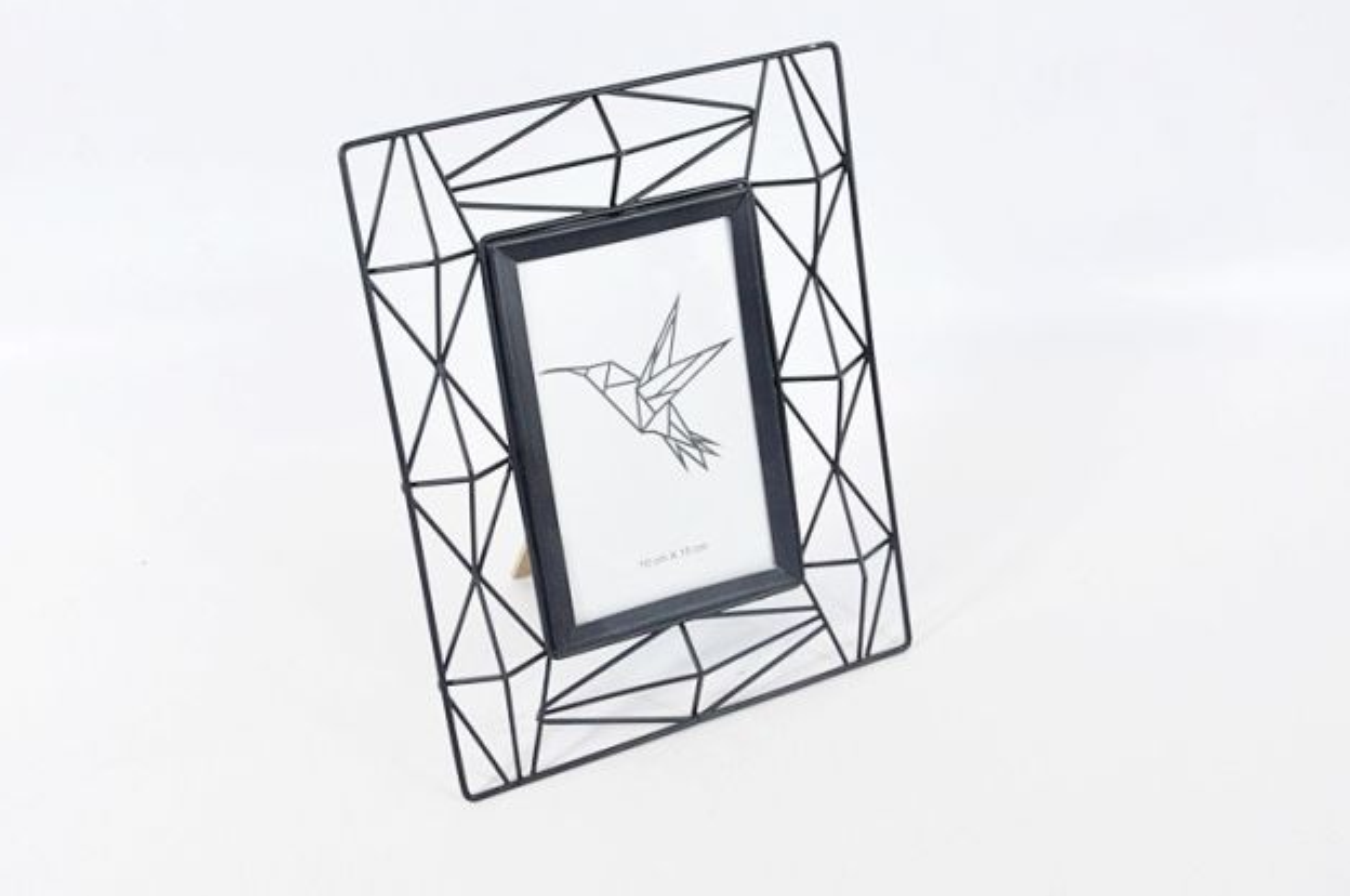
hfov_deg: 41.2
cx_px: 634
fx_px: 1797
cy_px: 425
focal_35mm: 48
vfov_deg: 28.0
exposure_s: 1/125
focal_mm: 26
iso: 1600
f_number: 7.1
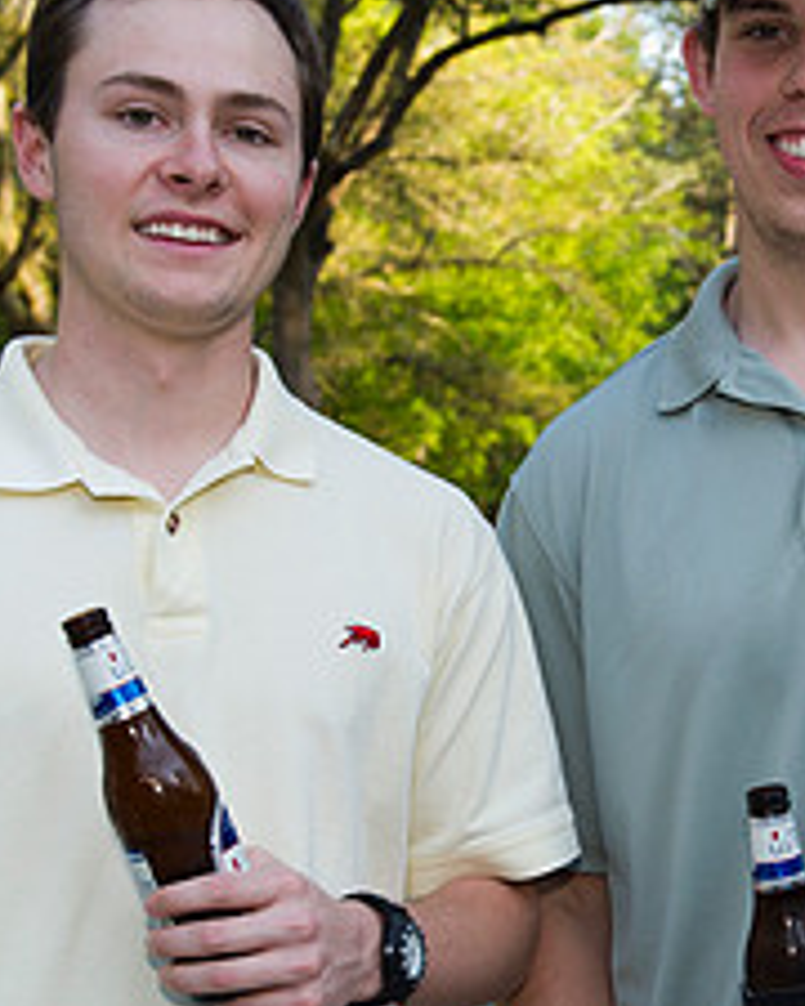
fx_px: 2740
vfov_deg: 20.8
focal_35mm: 92
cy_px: 613
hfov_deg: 16.4
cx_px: 783
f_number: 5.6
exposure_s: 1/160
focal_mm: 38
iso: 400
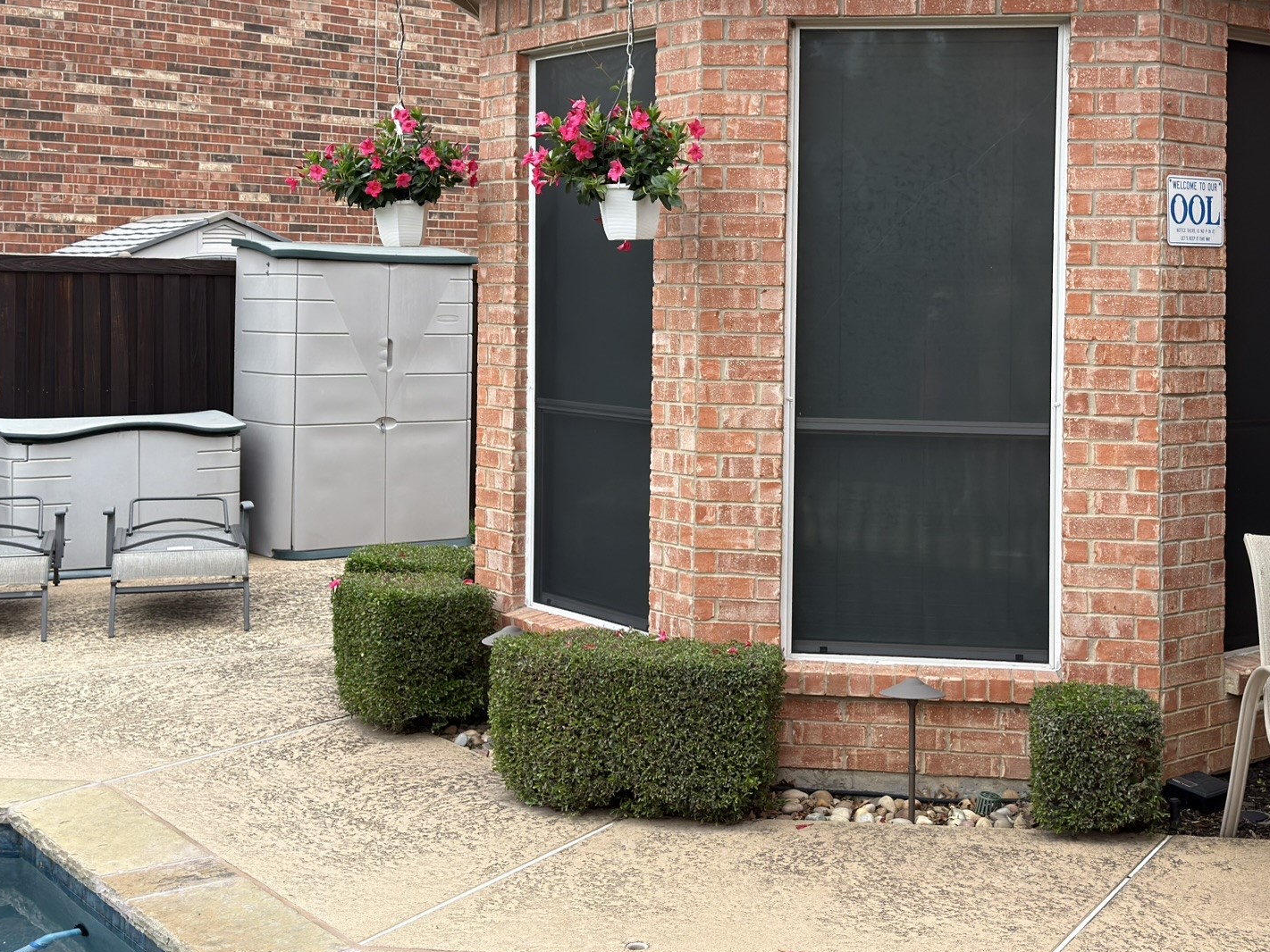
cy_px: 299
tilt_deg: -0.8
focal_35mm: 49
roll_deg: -0.8
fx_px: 1798
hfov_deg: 38.8
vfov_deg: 29.4
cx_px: 735
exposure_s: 1/526
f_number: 1.78
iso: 80
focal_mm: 6.76
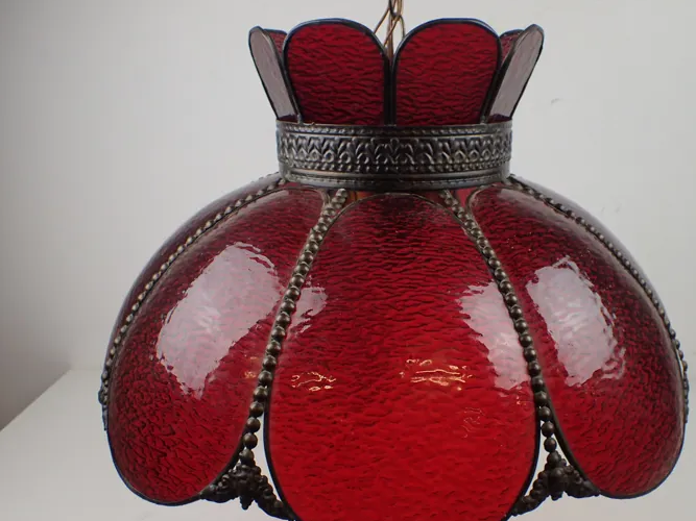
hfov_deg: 51.2
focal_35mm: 36
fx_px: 724
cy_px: 295
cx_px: 401
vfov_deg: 39.6
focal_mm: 5.5
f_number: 2.3
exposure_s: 1/125
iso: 160
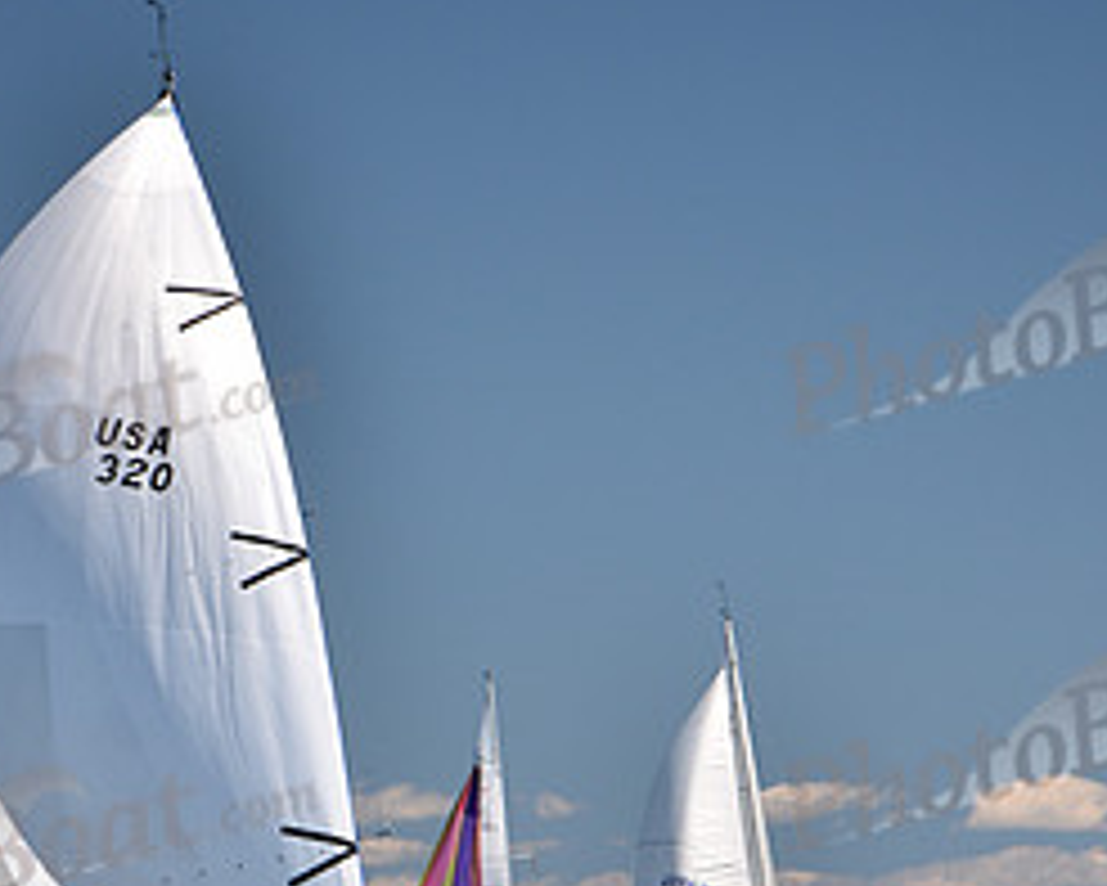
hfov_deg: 4.4
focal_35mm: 442
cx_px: 551
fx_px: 14487
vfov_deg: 3.5
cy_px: 1034
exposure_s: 1/800
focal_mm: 200
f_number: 4.5
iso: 250
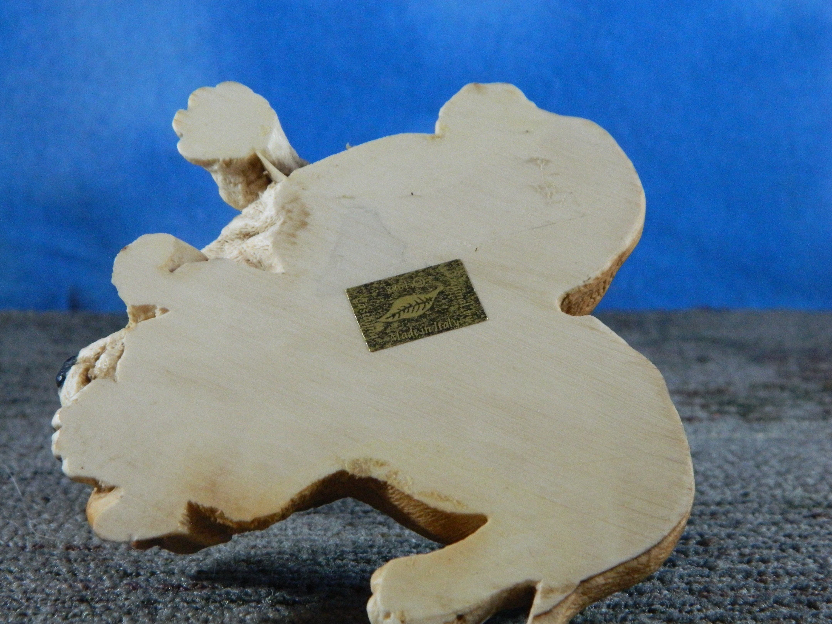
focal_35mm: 84
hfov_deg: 23.3
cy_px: 312
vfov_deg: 17.6
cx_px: 416
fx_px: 2019
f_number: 4.2
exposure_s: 1/40
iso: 400
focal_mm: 15.1
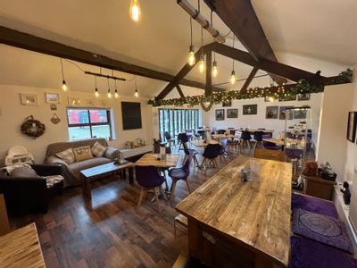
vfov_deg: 89.9
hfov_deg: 106.2
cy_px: 134
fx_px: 134
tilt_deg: -8.2
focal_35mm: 13
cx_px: 178
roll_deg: +1.7
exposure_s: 1/50
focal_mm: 1.57
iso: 250
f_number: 1.8
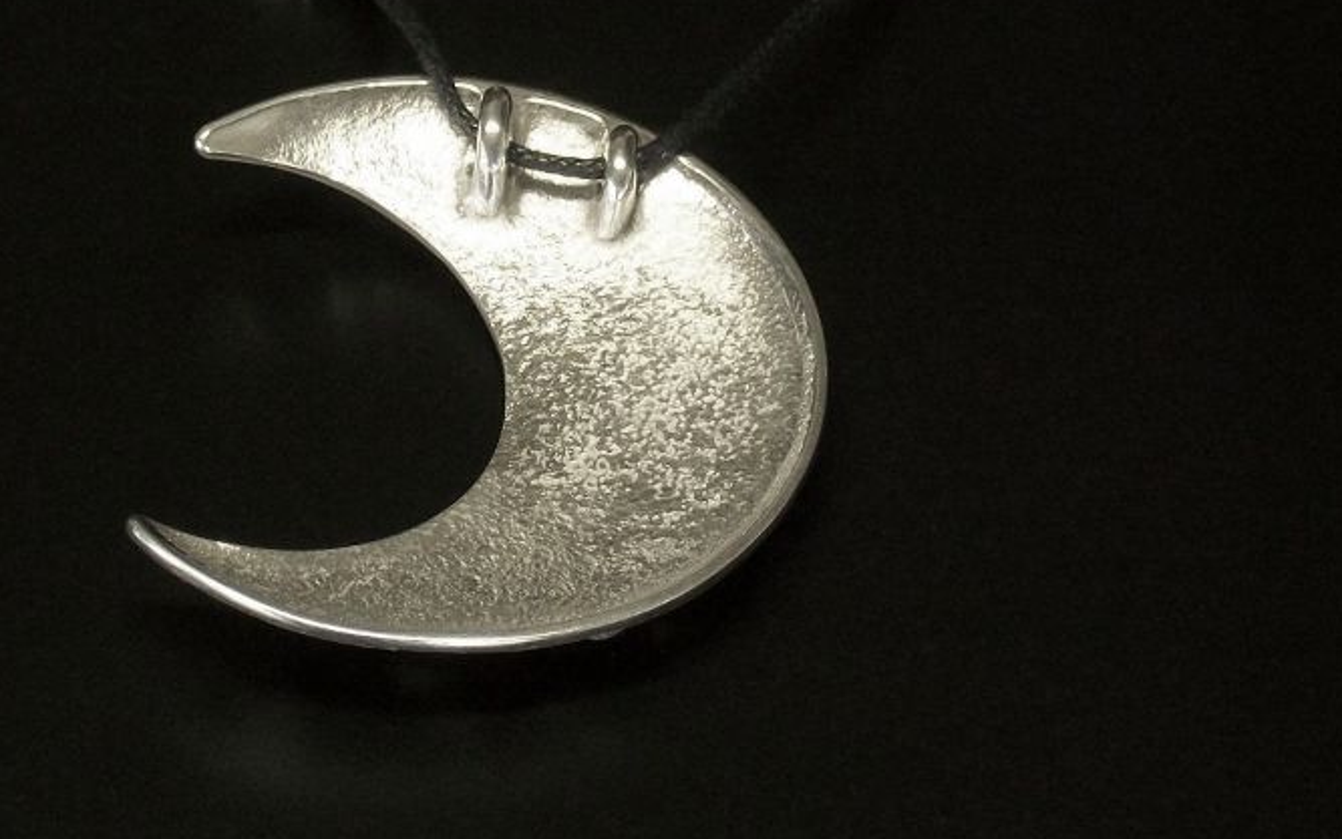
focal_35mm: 122
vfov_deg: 10.7
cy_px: 256
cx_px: 563
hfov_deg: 17.1
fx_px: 4462
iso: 220
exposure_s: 1/8
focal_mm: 17.1
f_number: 5.2
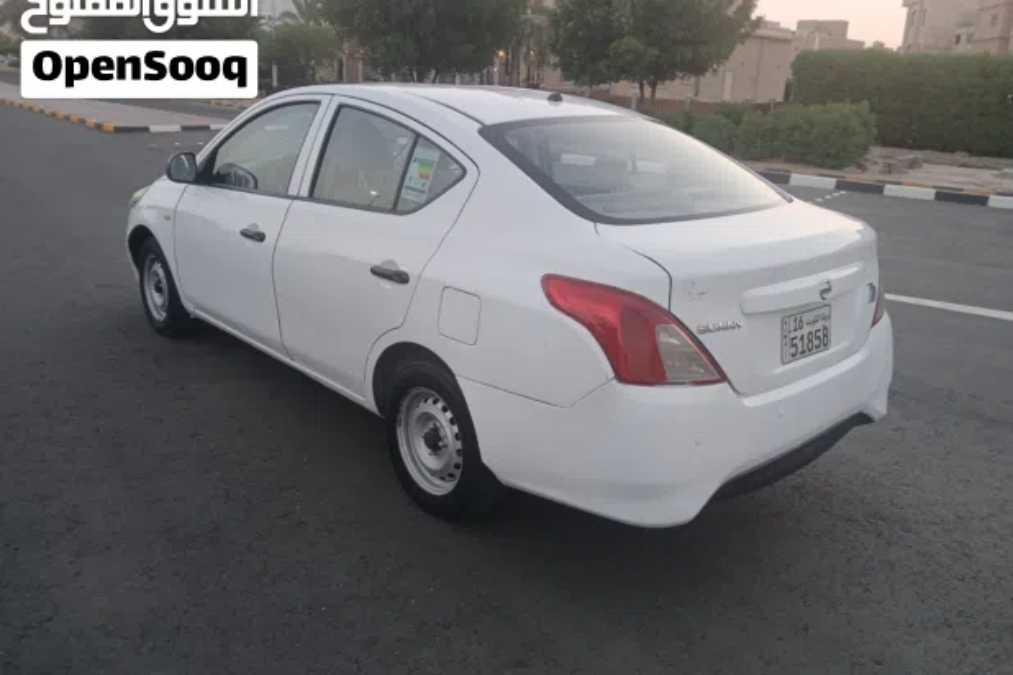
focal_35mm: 28
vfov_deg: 46.4
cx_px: 505
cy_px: 334
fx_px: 788
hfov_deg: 65.5
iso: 64
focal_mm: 3.98
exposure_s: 1/50
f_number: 1.8
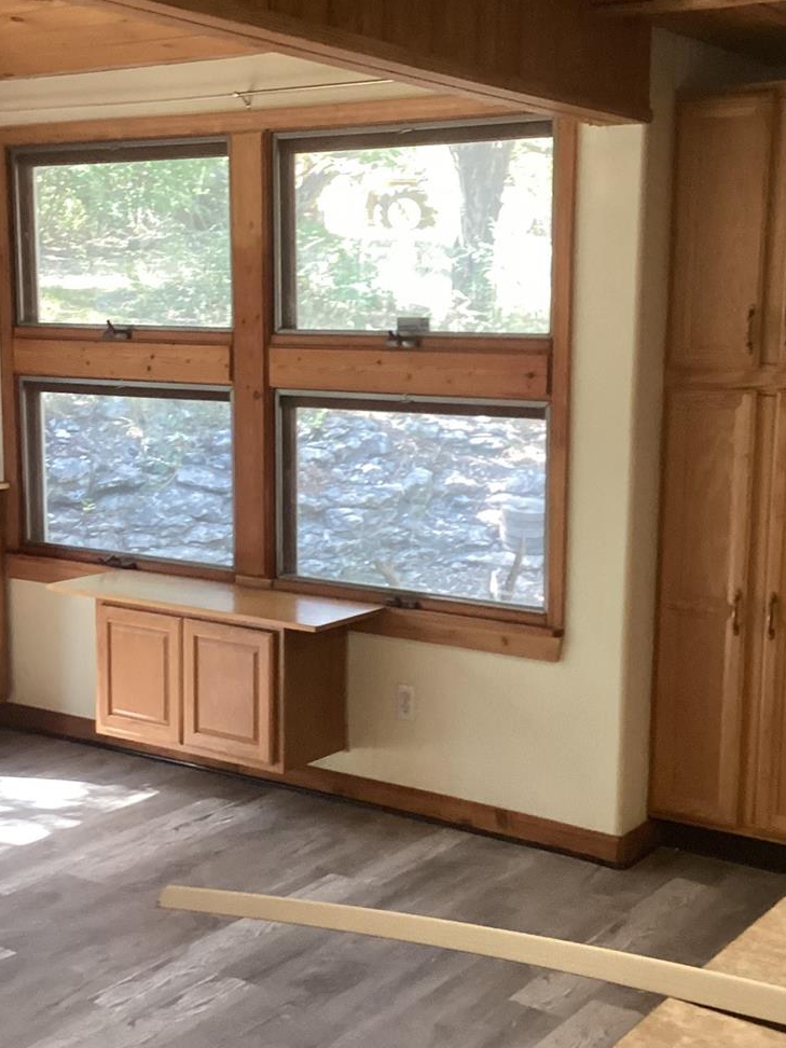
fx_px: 1483
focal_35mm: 49
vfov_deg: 38.9
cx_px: 416
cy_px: 530
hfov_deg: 29.7
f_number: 2.4
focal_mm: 3.3
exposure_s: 1/60
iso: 250
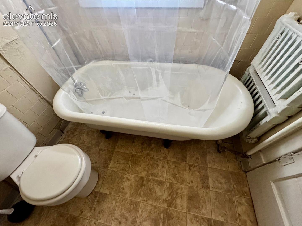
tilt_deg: -52.7
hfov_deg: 102.1
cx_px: 151
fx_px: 122
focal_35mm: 14
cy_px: 113
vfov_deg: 85.7
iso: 320
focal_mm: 2.22
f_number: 2.2
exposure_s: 1/81
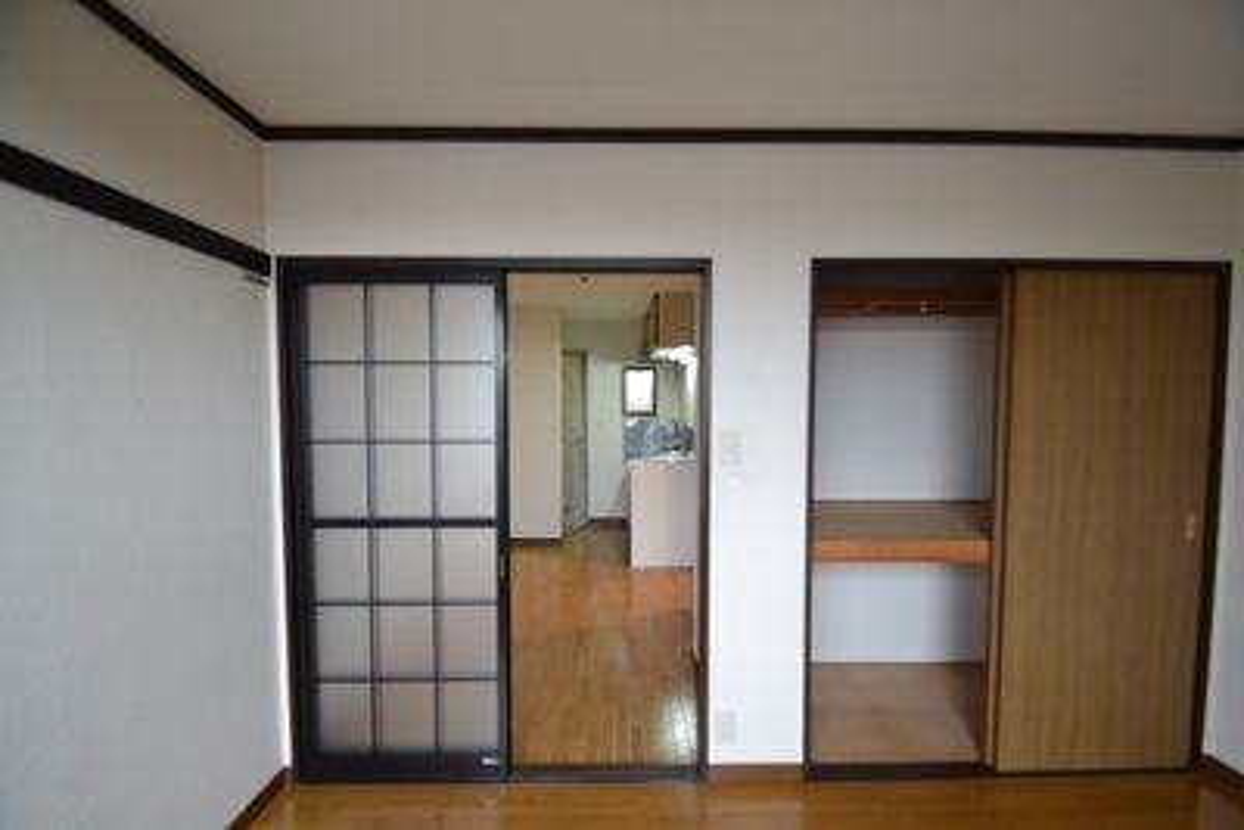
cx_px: 622
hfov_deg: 100.4
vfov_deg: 77.4
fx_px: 518
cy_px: 415
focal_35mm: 15
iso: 100
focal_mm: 10
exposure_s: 1/4
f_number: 3.5
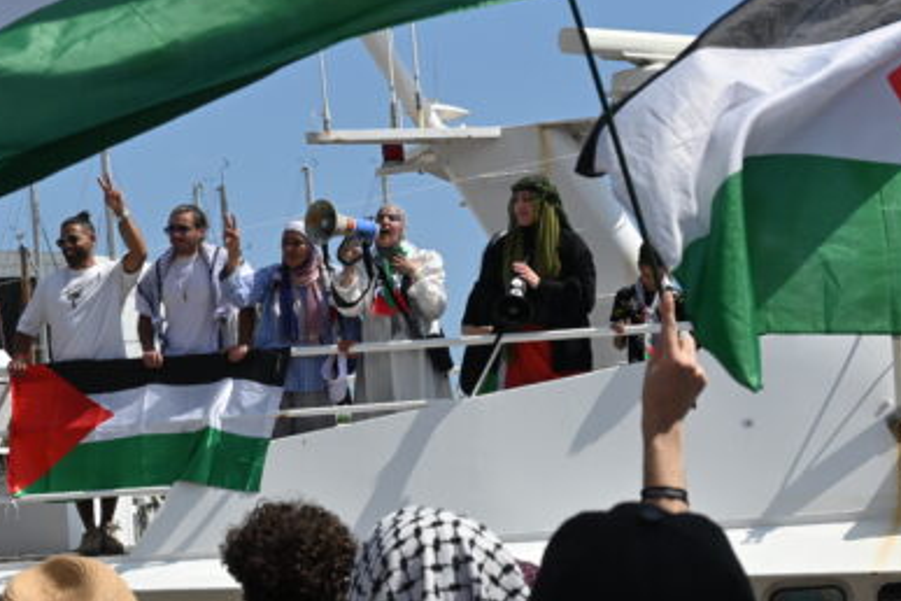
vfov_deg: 10.2
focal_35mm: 135
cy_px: 284
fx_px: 3378
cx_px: 366
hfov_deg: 15.2
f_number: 10
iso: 100
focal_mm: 50
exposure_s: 1/320
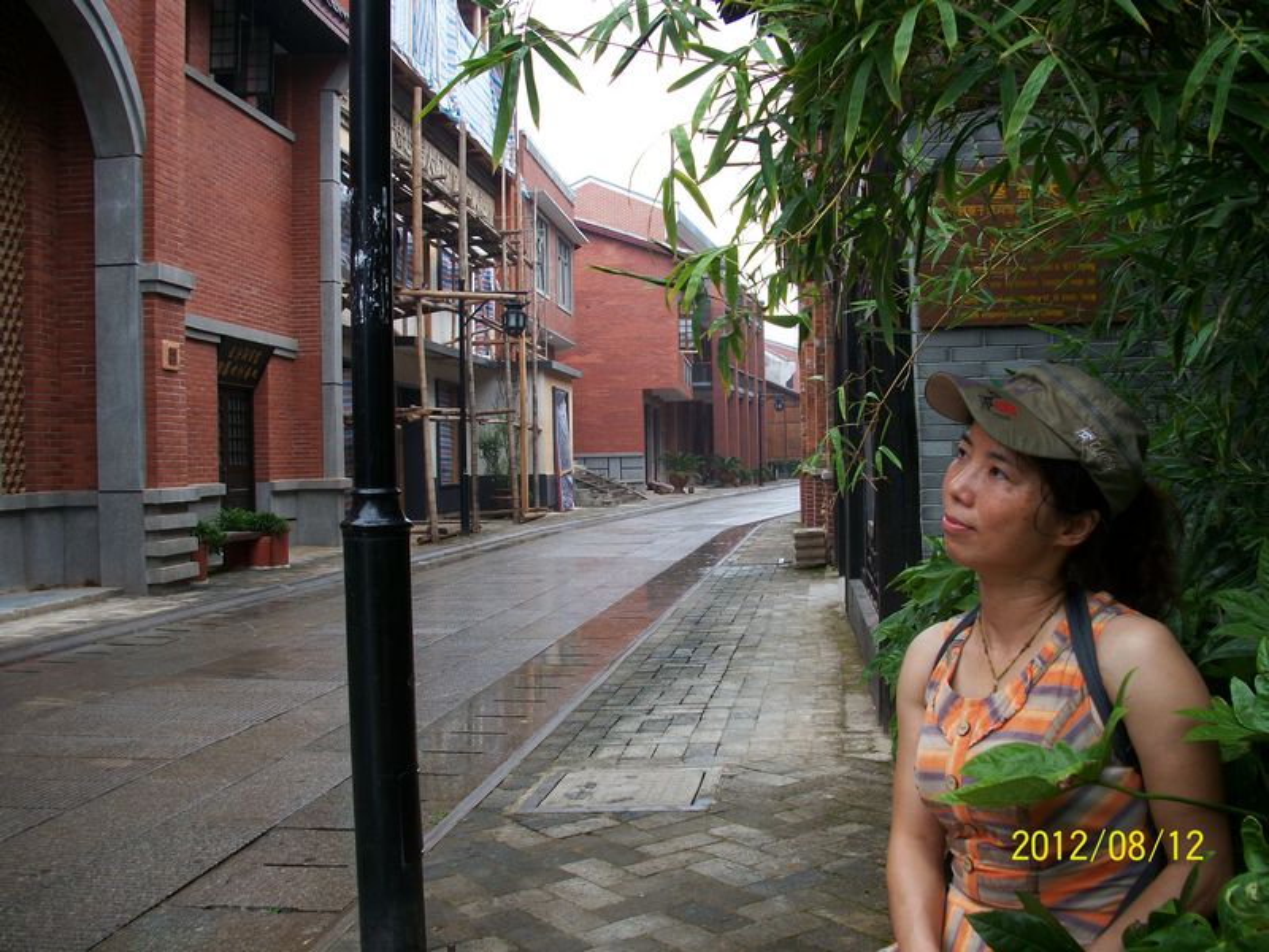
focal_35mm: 35
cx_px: 634
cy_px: 476
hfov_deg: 52.6
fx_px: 1283
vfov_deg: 40.7
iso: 80
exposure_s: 1/200
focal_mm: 6.3
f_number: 3.1
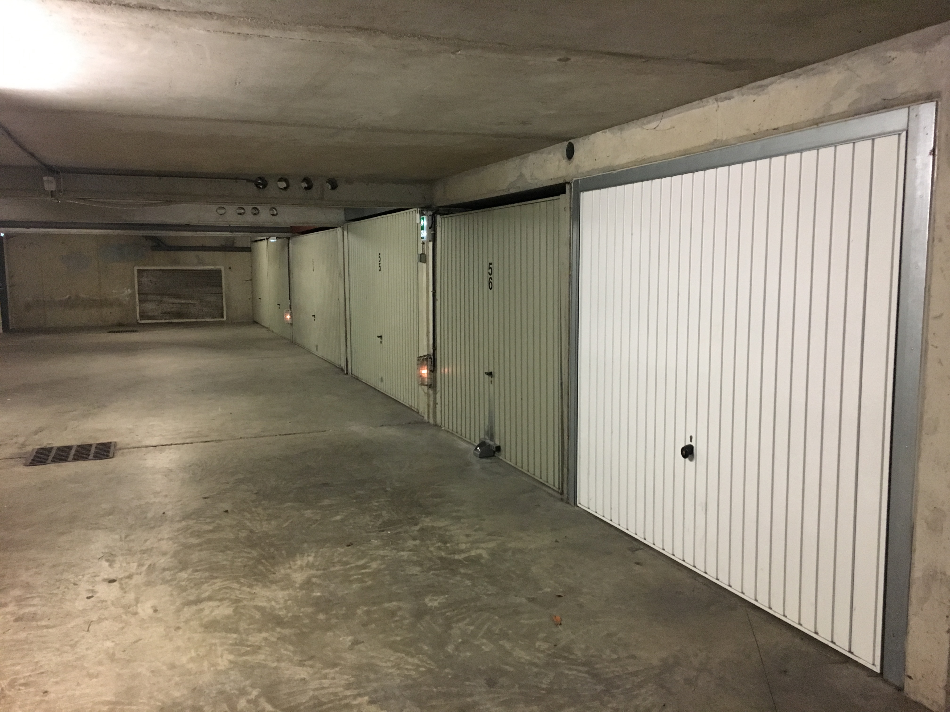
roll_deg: +0.3
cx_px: 475
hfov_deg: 61.7
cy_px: 356
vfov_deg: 48.2
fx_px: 796
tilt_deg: -8.9
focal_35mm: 29
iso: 200
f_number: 2.2
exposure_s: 1/25
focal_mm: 4.15
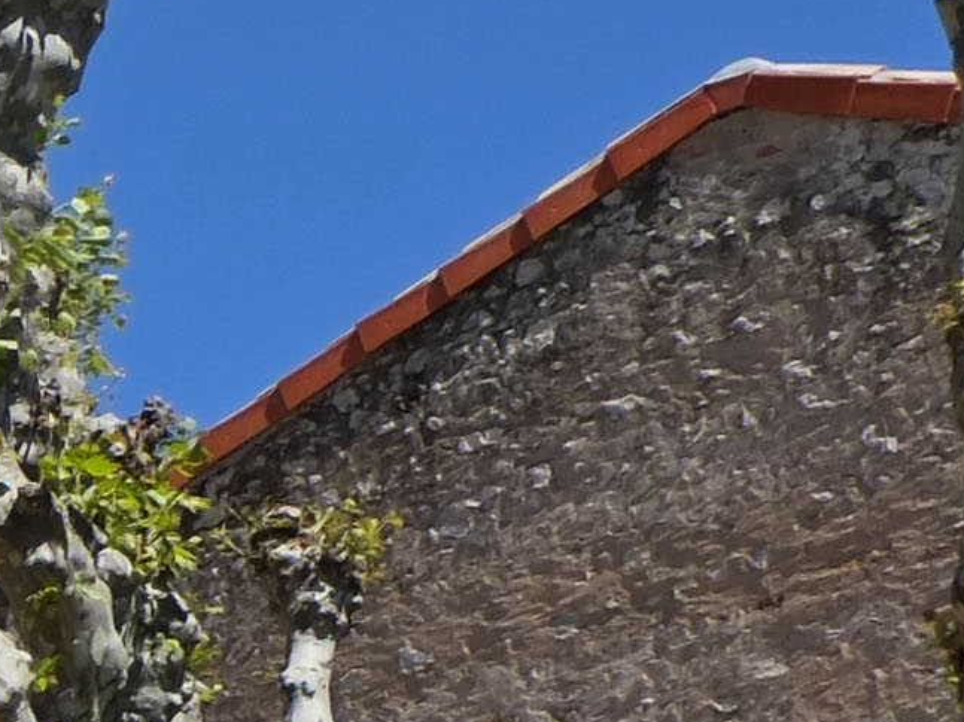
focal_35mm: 211
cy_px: 1505
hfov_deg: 8.0
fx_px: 5875
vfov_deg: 6.8
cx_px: -2022
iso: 400
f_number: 3.8
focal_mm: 19.2
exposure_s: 1/4000
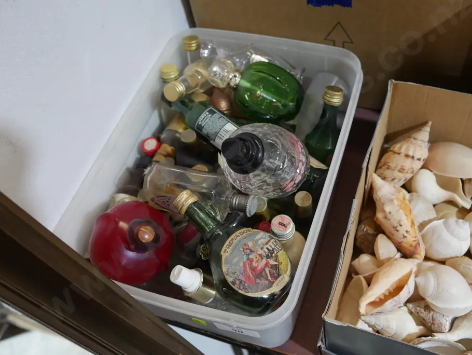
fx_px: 491
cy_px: 158
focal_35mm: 36
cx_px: 258
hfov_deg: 51.2
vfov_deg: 39.7
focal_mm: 16
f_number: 3.6
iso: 1000
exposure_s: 1/60
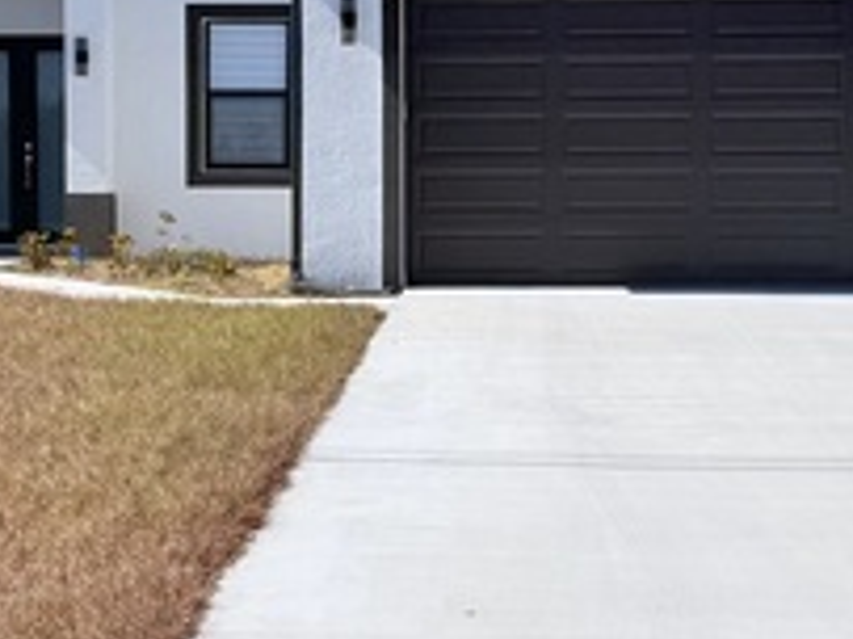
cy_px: 256
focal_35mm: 79
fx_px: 1946
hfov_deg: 24.7
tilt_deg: -2.4
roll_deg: -0.3
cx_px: 405
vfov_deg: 18.6
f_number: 1.78
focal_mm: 6.76
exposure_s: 1/10309
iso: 80
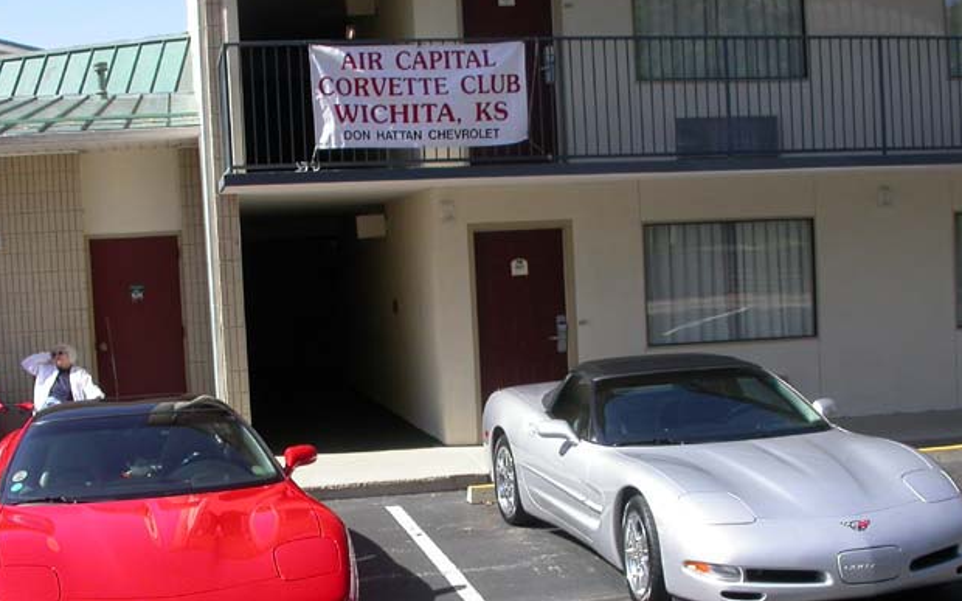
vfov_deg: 24.8
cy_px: 373
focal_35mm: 52
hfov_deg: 38.8
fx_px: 1363
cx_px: 405
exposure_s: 1/265
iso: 100
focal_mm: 7.85
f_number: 6
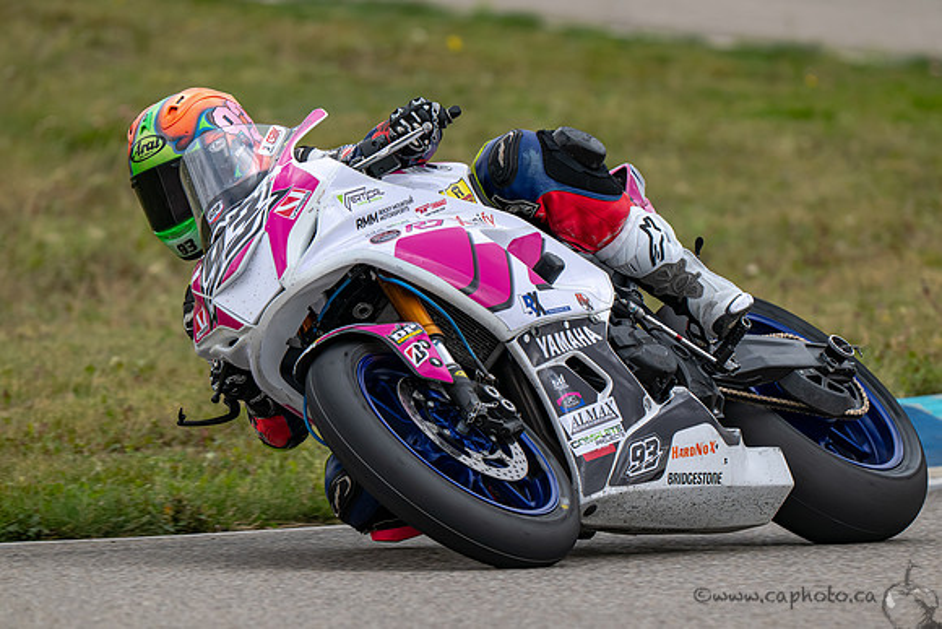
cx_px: 603
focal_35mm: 615
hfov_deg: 3.4
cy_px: 403
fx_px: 16095
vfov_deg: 2.2
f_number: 6.3
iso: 450
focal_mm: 480
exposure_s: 1/1250
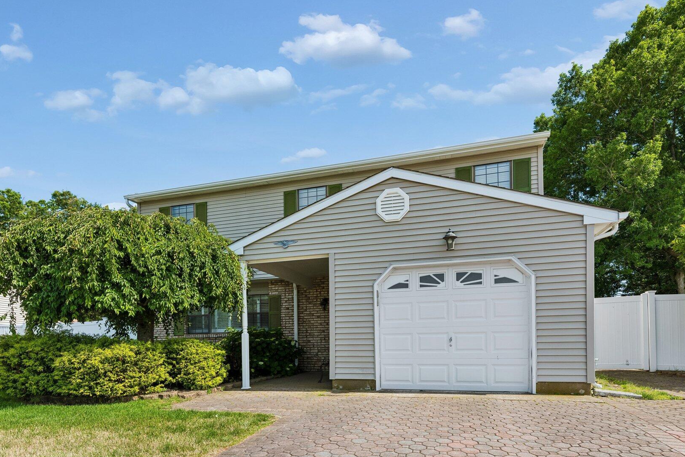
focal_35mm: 19
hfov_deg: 86.9
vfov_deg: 63.5
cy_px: 289
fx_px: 361
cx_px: 338
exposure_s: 1/640
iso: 250
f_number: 7.1
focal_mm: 15
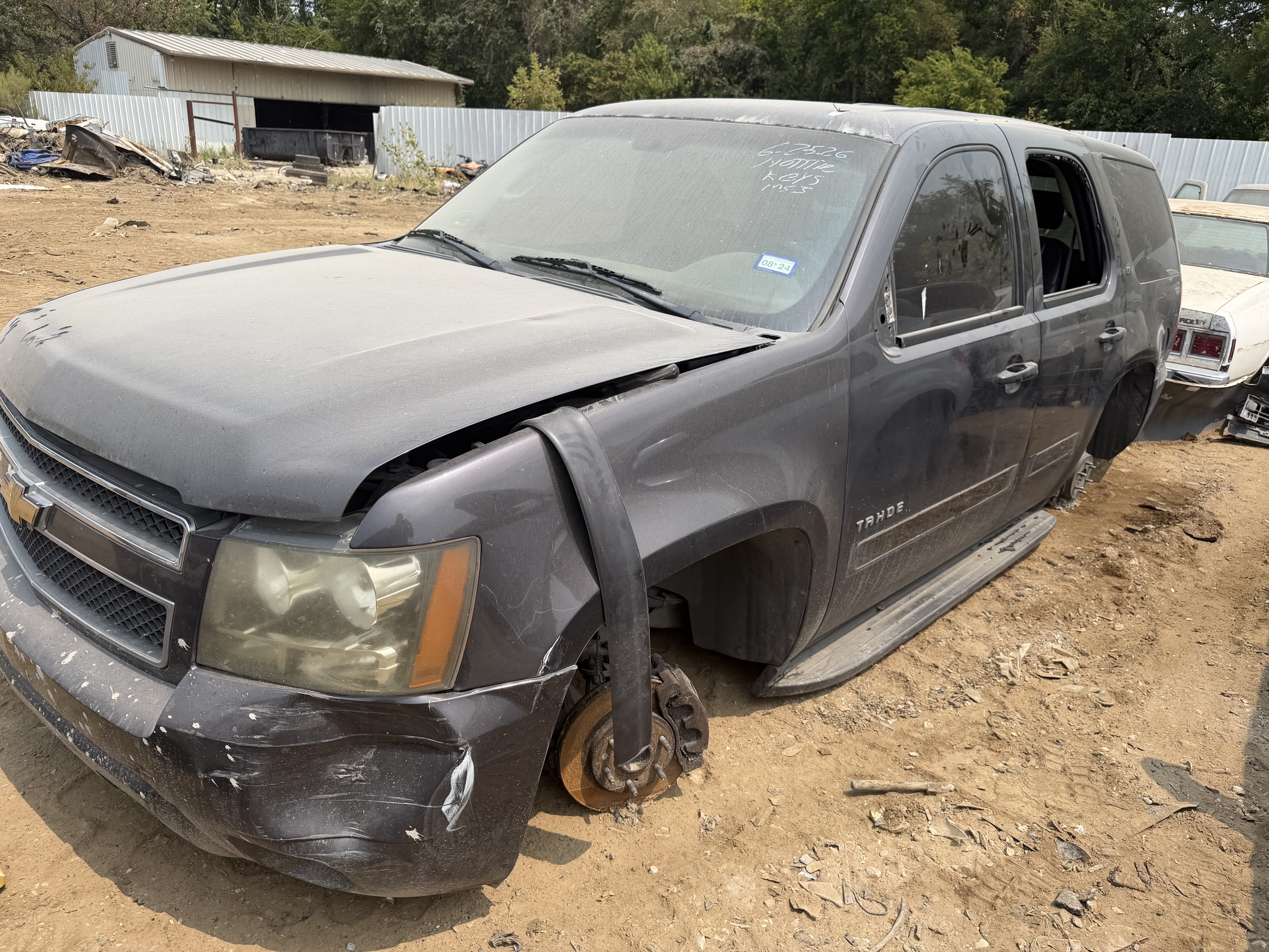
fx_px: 880
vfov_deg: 56.8
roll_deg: -3.3
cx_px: 634
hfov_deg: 71.6
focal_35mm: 24
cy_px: 476
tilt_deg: -19.5
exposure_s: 1/4167
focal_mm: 6.76
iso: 80
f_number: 1.78
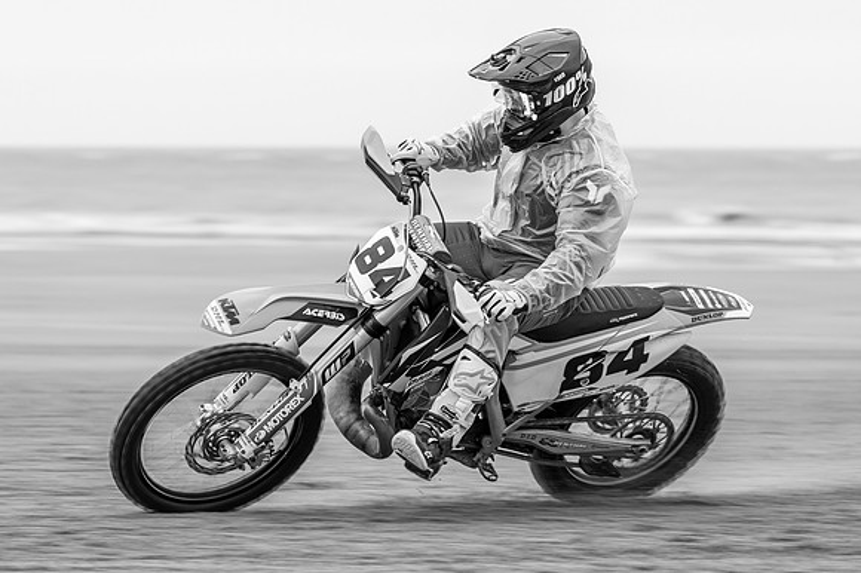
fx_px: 4435
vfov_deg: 7.4
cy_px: 310
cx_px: 496
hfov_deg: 11.1
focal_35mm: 186
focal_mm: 102
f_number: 4
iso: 200
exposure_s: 1/320
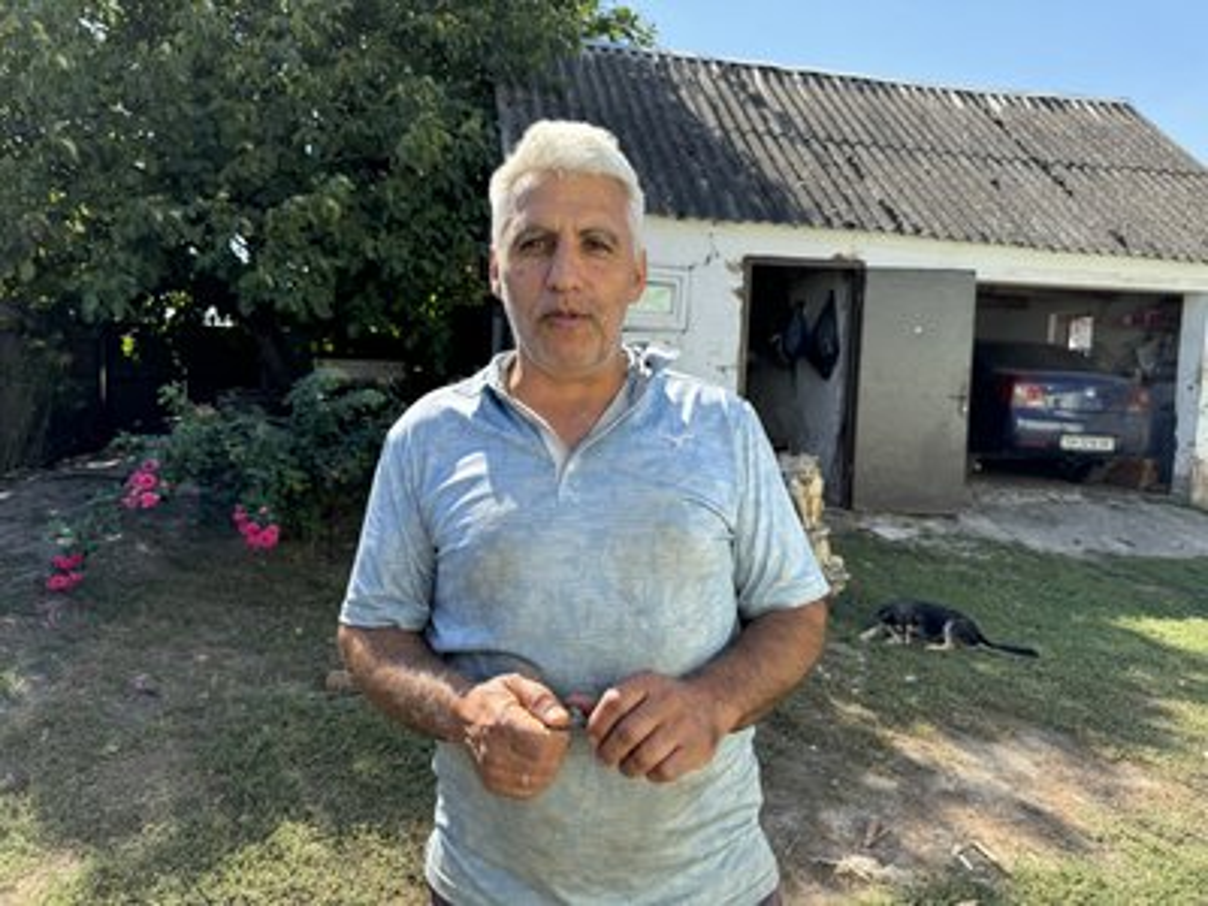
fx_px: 838
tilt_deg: -4.6
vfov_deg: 56.8
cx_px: 604
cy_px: 453
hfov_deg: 71.6
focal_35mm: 24
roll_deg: -1.4
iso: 80
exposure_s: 1/1395
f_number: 1.78
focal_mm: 6.76
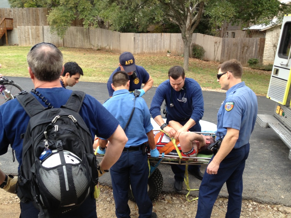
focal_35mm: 35
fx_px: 294
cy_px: 109
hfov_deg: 52.6
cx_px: 146
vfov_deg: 40.7
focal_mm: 4.28
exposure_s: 1/175
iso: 50
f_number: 2.4
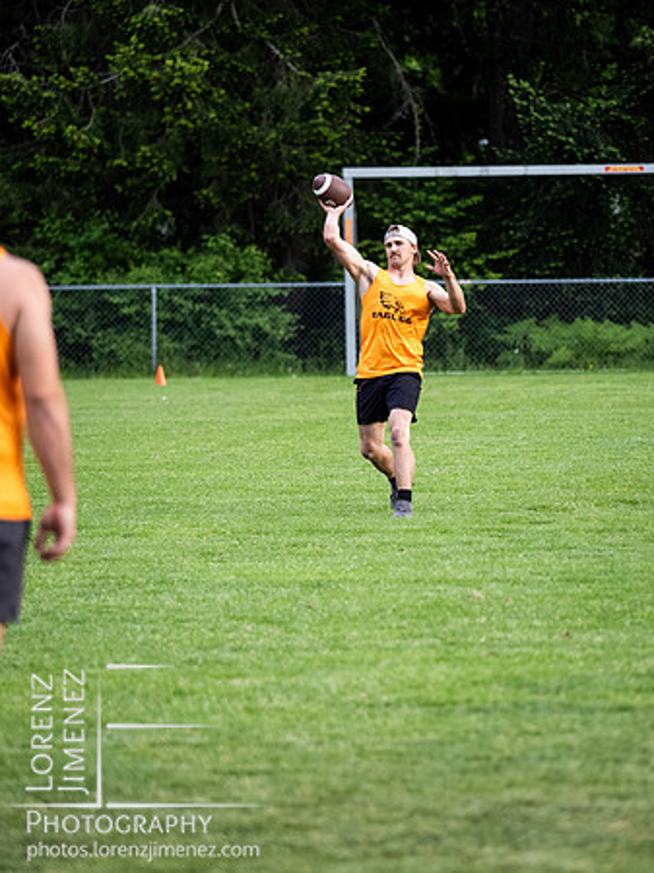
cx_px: 327
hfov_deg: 5.0
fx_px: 7564
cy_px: 436
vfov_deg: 6.6
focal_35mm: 300
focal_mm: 150
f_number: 2.8
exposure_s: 1/1600
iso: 1000
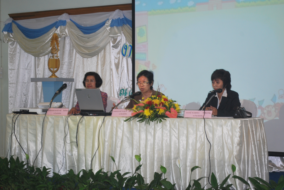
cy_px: 95
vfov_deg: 16.6
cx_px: 142
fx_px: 652
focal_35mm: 82
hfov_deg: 24.6
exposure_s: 1/15
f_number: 5.6
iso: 400
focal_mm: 55
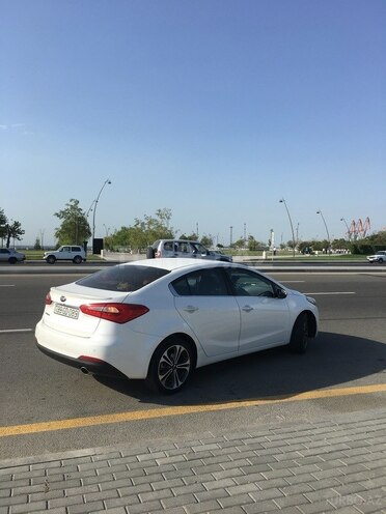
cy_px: 257
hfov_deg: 48.2
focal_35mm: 29
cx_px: 193
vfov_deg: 61.7
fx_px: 431
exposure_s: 1/2137
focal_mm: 4.15
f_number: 2.2
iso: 25
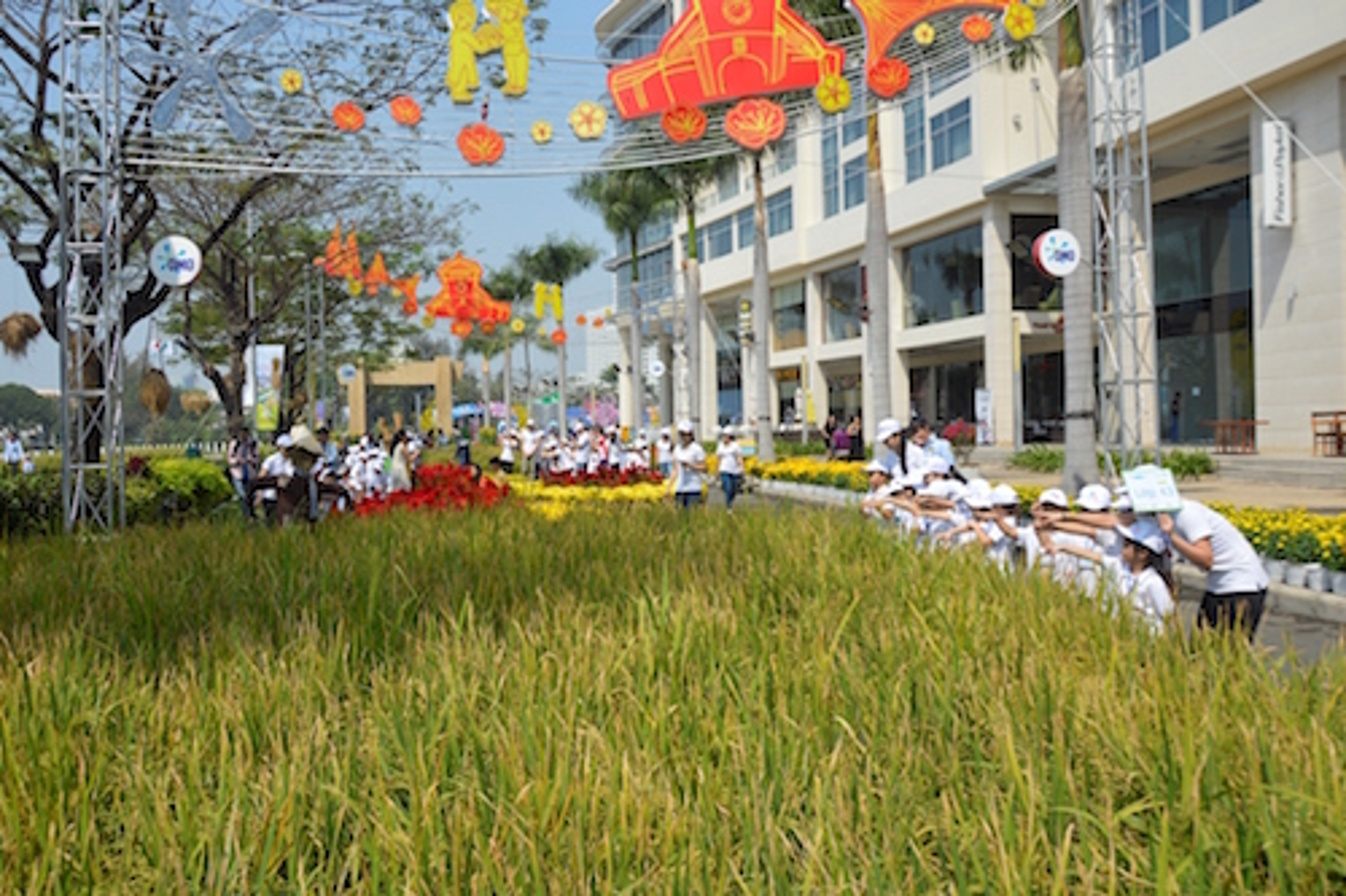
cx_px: 673
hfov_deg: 61.9
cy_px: 448
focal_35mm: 30
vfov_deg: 43.6
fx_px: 1121
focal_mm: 20
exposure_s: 1/250
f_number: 8
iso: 100
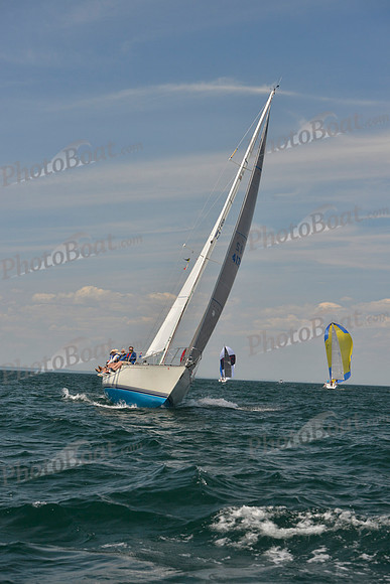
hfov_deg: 19.5
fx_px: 1137
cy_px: 292
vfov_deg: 28.8
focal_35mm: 70
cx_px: 195
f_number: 7.1
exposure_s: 1/800
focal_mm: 70
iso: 400
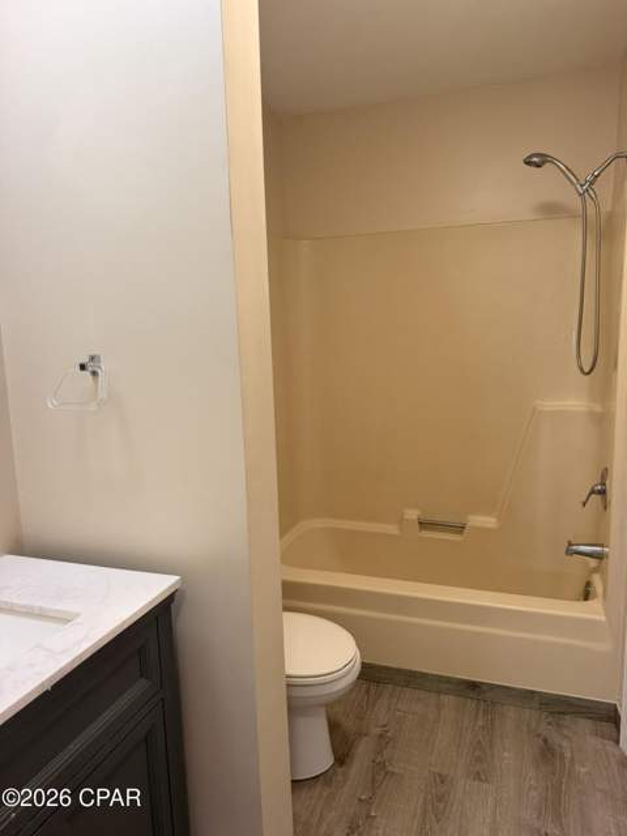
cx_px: 314
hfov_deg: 56.8
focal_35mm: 24
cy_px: 418
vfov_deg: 71.6
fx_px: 580
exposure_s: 1/120
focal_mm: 6.76
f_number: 1.78
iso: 200
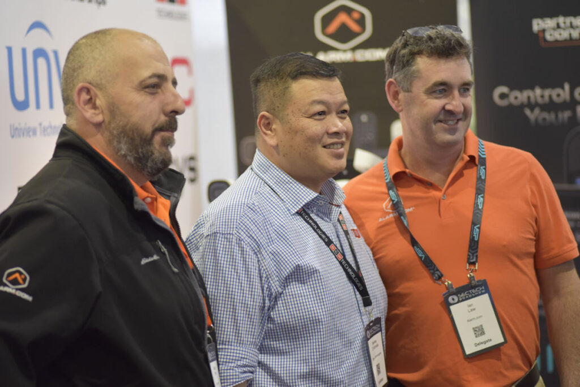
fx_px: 1612
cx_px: 290
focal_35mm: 100
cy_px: 194
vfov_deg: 13.7
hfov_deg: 20.4
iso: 2800
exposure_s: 1/125
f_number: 2.8
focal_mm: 100
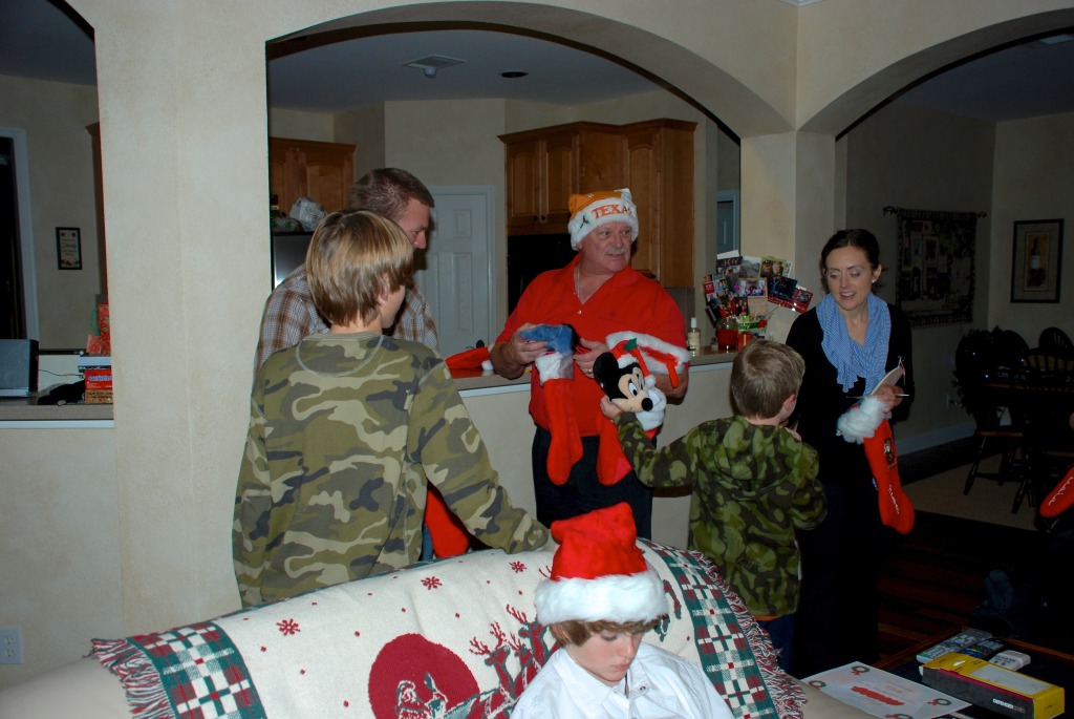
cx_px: 537
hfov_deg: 57.2
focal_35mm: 33
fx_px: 985
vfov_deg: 40.1
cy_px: 360
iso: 200
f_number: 3.8
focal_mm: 22
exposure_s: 1/60
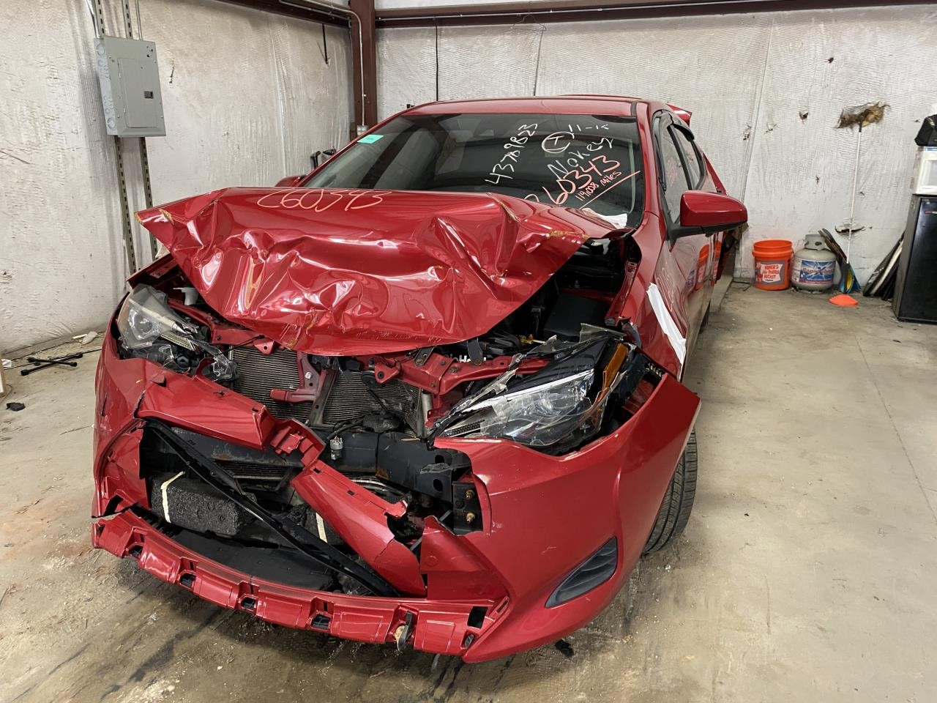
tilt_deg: -14.5
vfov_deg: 53.1
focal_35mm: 26
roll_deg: -0.1
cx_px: 468
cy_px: 352
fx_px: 704
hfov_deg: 67.3
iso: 200
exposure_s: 1/60
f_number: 1.8
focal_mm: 4.25
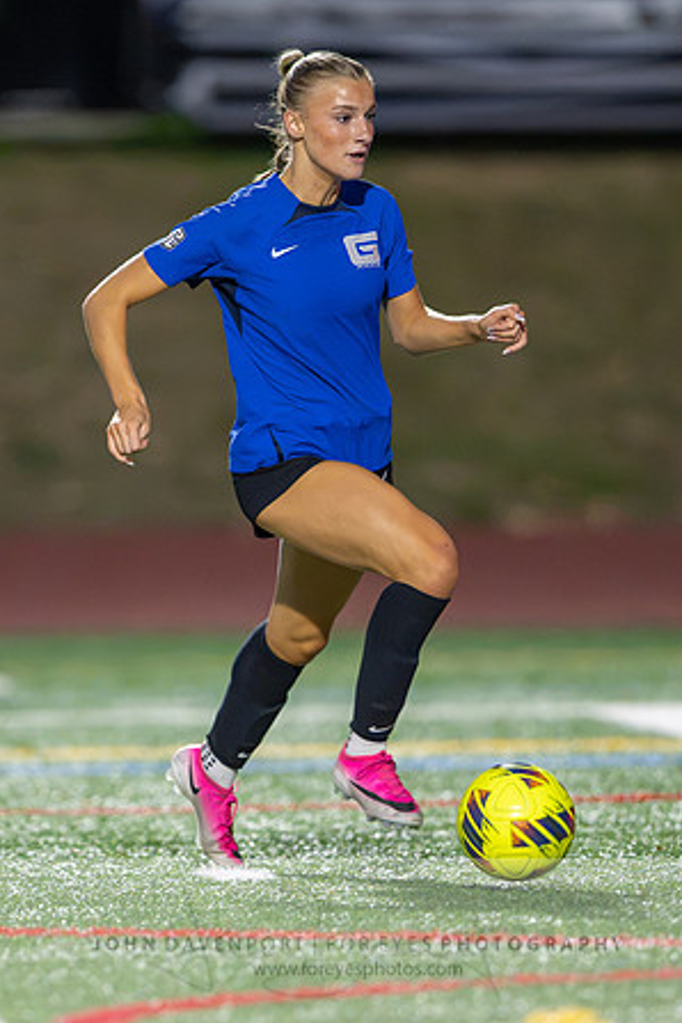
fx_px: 23442
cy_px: 700
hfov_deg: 1.7
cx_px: 282
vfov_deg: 2.5
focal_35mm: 825
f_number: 2.8
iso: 8000
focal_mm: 400
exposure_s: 1/1000
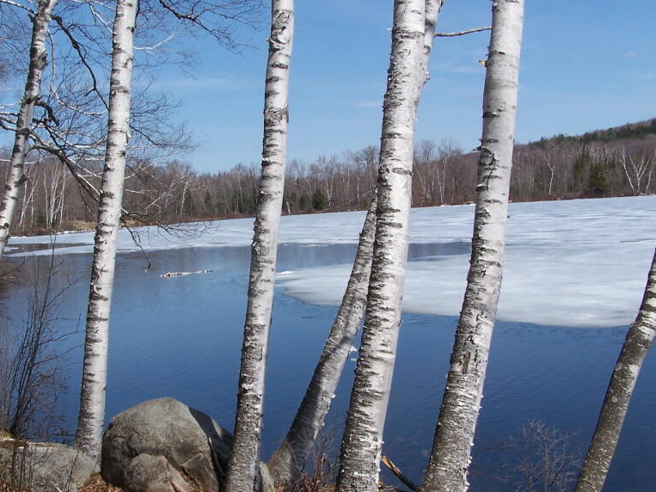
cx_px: 280
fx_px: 966
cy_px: 241
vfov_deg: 28.6
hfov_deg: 37.4
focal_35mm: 51
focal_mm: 6.3
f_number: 5.6
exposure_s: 1/500
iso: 80
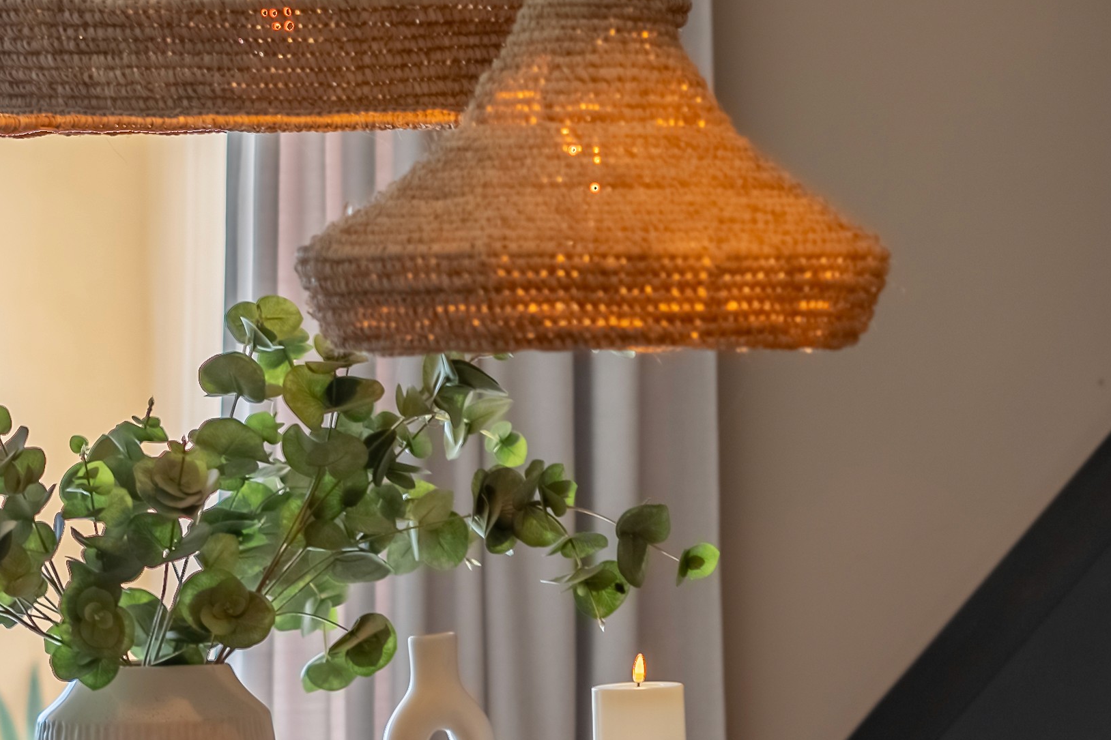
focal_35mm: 184
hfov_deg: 11.1
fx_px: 5677
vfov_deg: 7.4
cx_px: 1093
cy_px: 701
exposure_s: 1/8000
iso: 250
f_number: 2.5
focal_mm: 50
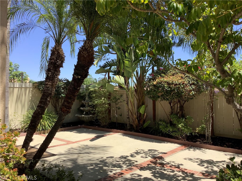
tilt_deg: +1.6
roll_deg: -0.2
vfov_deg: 45.4
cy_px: 90
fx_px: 217
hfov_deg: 58.4
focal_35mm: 31
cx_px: 121
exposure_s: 1/762
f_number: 2.4
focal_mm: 3.3
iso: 25
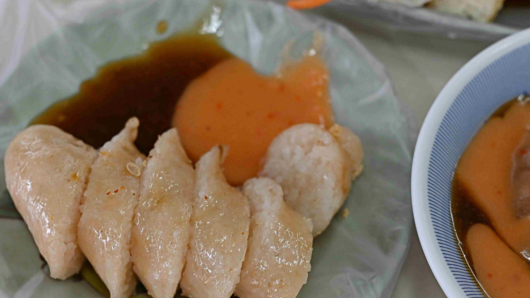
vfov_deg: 12.7
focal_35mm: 95
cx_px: 218
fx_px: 1335
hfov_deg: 22.4
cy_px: 203
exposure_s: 1/200
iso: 1000
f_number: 3.2
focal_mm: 50
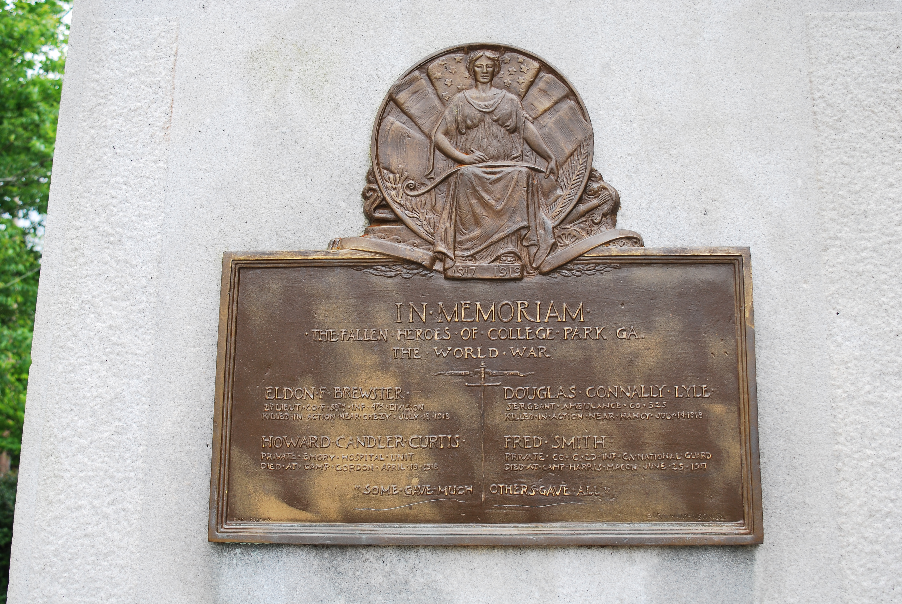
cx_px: 451
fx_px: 903
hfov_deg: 53.1
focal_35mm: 36
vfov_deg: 37.0
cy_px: 302
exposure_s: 1/100
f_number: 5
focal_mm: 24
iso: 100
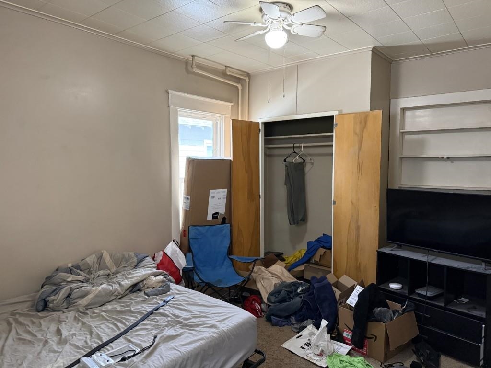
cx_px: 246
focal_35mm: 24
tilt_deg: -3.8
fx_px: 340
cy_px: 184
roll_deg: +0.0
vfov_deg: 56.8
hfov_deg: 71.6
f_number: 1.78
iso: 500
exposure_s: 1/60
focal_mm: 6.76
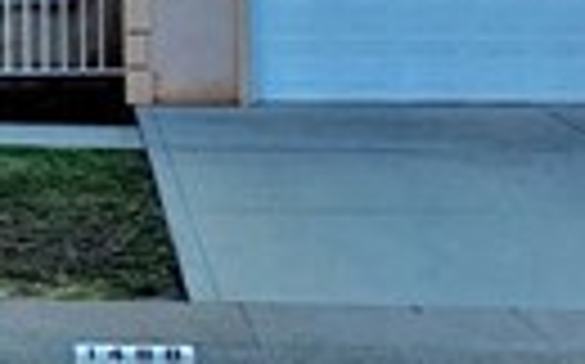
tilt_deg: +5.2
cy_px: -283
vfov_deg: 8.4
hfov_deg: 13.5
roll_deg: +0.4
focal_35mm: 151
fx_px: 2405
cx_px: -117
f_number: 2.2
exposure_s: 1/712
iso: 25
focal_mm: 4.15
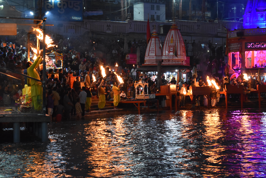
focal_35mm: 82
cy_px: 89
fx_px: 610
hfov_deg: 24.6
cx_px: 133
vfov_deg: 16.6
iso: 4000
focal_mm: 55
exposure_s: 1/60
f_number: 5.6
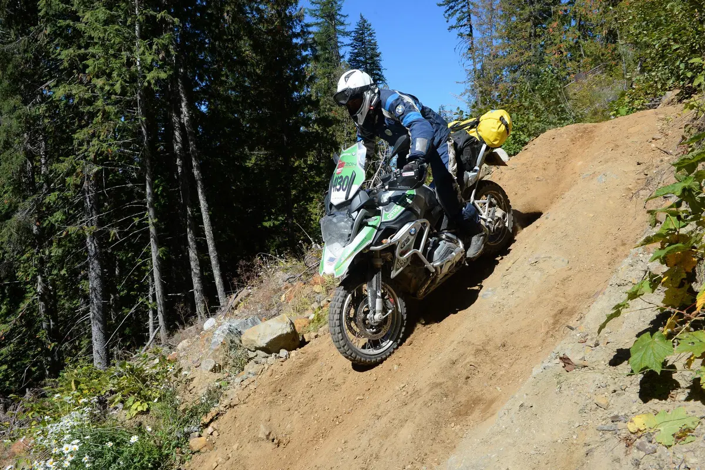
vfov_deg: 41.1
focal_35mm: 32
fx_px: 626
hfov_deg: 58.7
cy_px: 235
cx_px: 352
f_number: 14
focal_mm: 32
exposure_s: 1/800
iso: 800
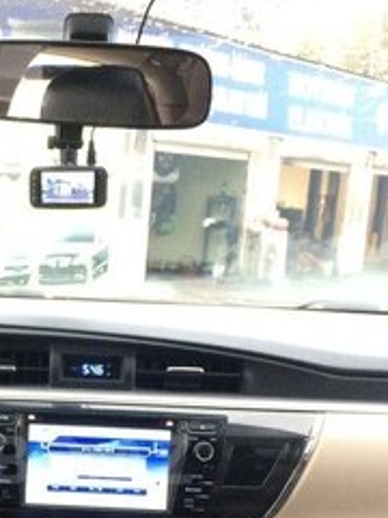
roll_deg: -1.4
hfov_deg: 23.6
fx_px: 897
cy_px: 460
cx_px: 26
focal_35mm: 60
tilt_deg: -15.1
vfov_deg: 30.8
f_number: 2.2
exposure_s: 1/33
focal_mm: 4.15
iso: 320
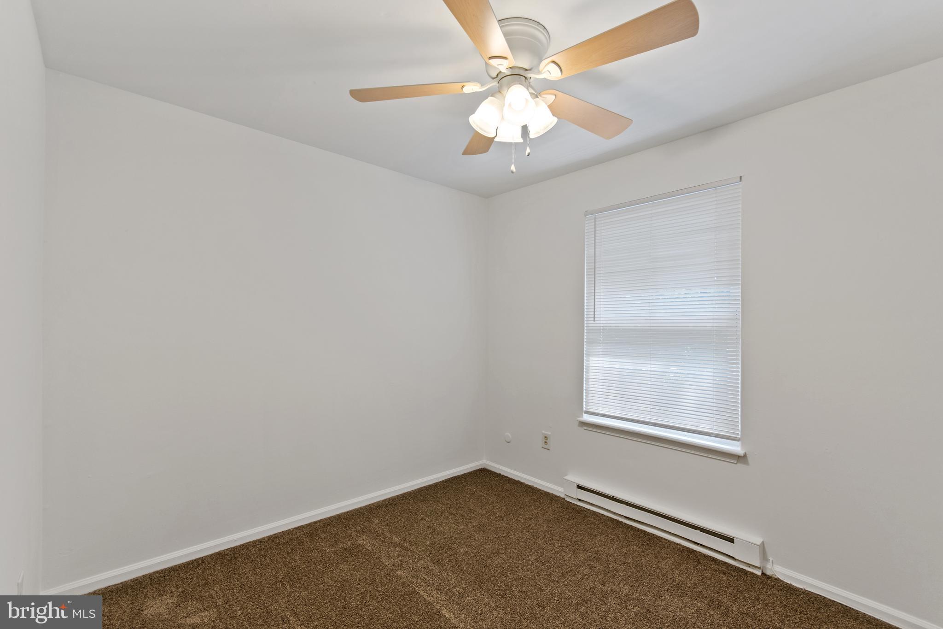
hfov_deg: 100.4
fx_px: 393
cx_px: 472
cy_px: 314
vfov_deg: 77.3
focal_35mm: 15
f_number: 6.3
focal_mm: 10
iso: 250
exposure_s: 1/13
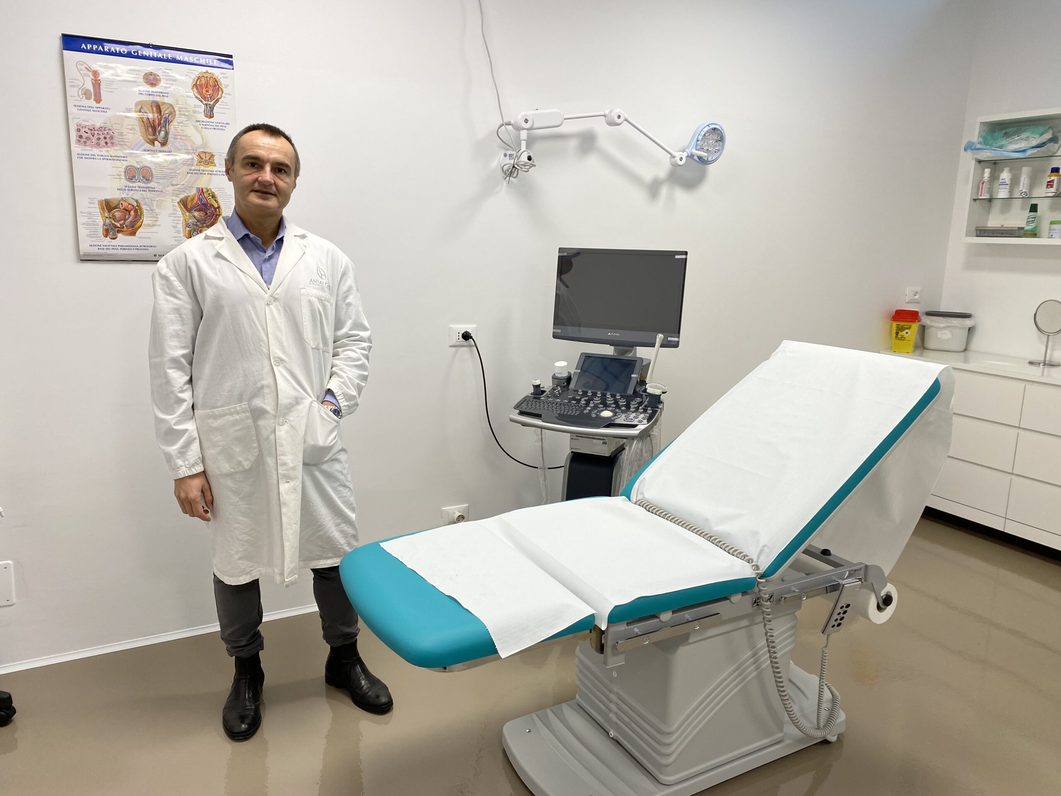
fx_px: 797
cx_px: 530
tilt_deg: -11.0
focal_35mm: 26
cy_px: 398
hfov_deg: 67.3
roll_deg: -1.2
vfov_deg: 53.1
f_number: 1.8
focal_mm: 4.25
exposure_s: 1/98
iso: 50
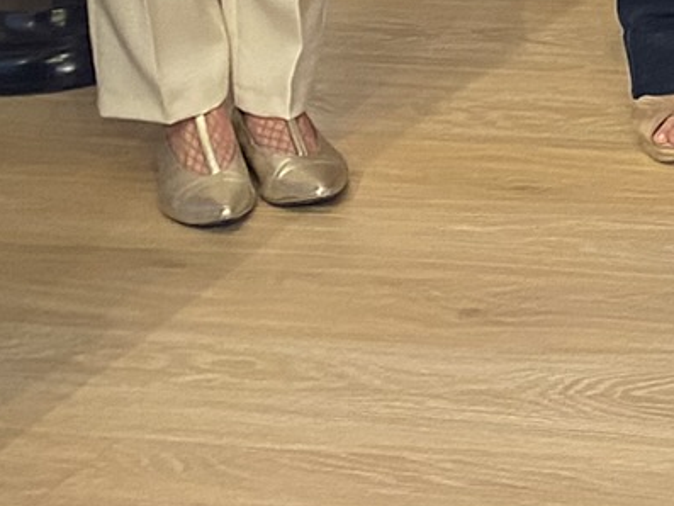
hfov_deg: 11.7
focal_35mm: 134
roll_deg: -1.3
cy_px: -644
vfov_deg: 9.9
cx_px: 1679
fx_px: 2610
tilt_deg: -6.2
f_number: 1.8
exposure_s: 1/50
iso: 80
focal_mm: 4.25
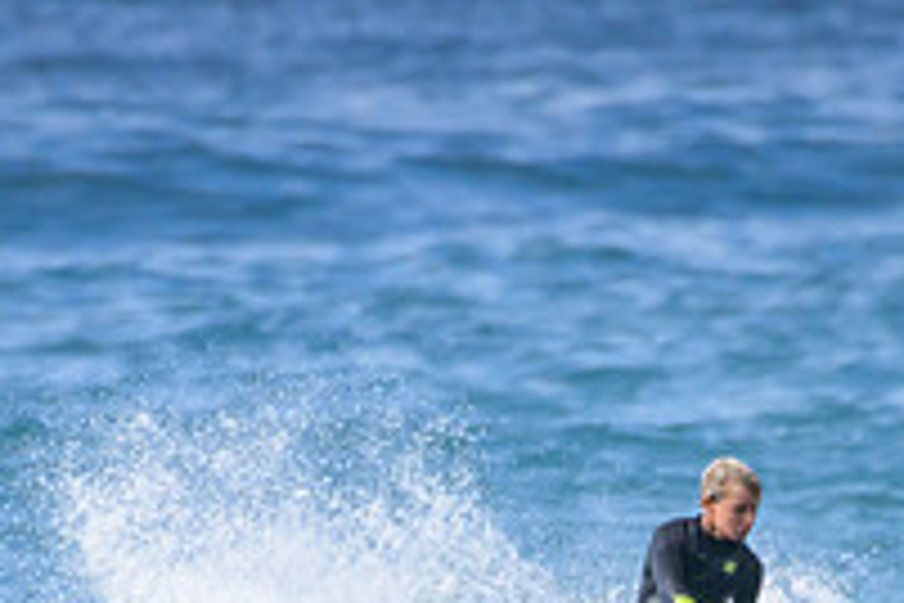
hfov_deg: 0.7
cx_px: 594
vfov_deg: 0.5
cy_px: 772
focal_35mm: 2891
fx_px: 72591
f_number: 11
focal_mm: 1000
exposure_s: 1/2000
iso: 1250
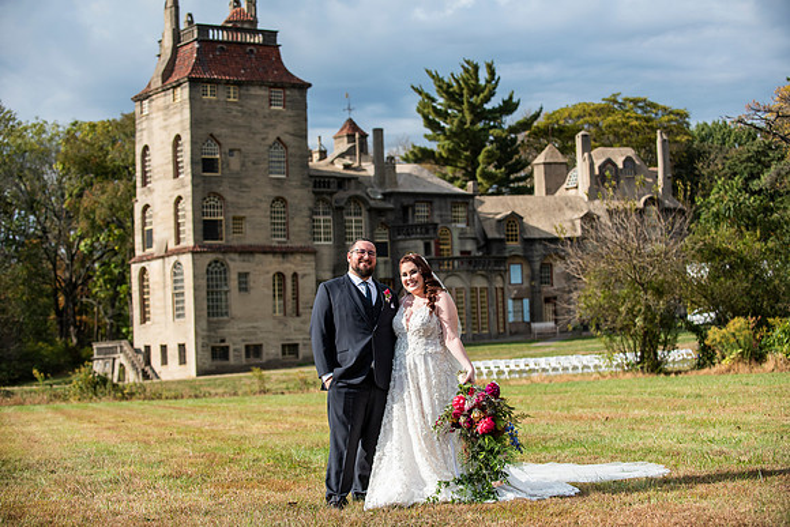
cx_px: 395
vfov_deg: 19.5
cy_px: 264
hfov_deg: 28.8
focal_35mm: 70
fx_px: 1536
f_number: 3.5
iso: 320
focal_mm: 70
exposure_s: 1/4000
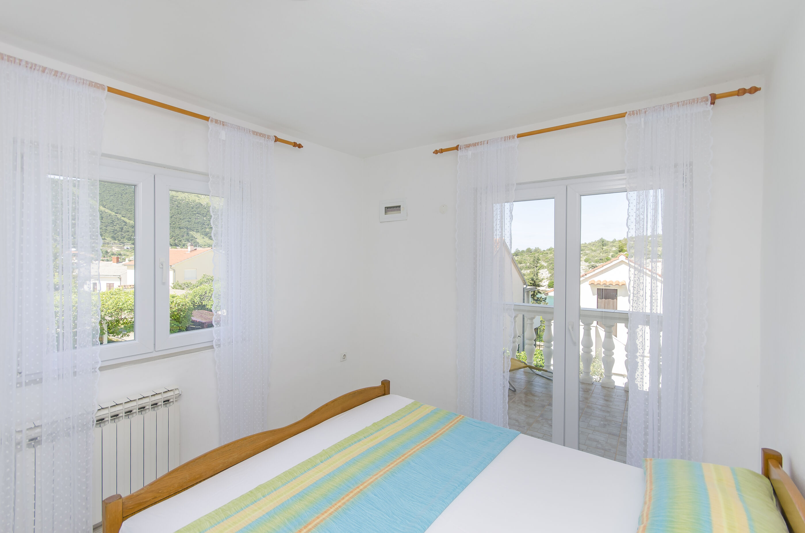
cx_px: 402
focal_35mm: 15
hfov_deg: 100.5
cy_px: 266
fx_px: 335
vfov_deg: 77.1
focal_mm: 10
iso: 100
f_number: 7.1
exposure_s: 1/100
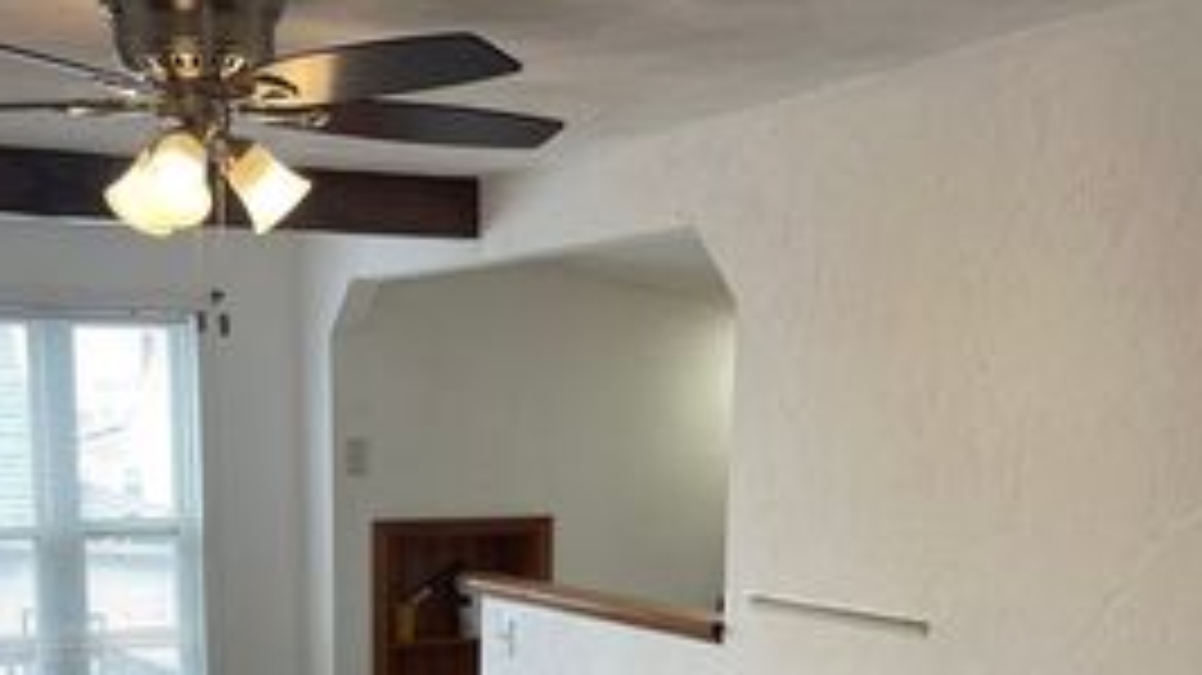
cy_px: 767
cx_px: 464
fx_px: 1625
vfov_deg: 22.0
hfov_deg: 40.4
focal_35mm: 51
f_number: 1.6
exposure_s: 1/120
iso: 40
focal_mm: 5.1
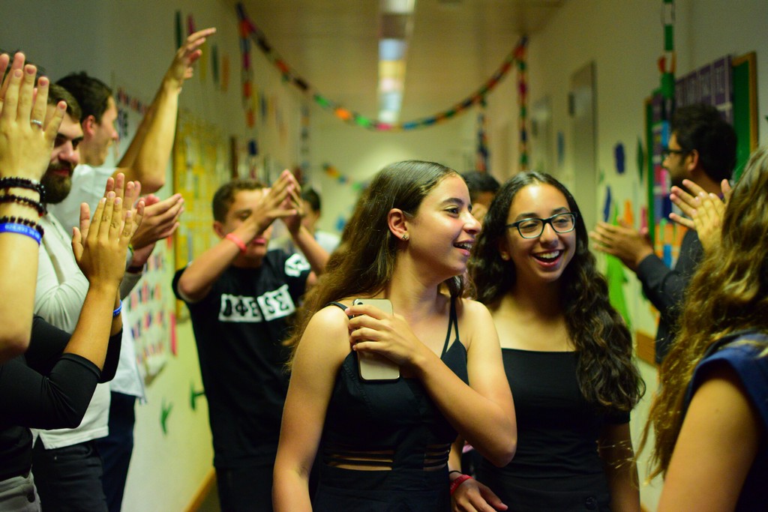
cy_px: 256
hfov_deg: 37.8
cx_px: 384
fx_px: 1120
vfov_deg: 25.8
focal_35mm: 52
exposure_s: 1/400
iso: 3200
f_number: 1.8
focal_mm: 35
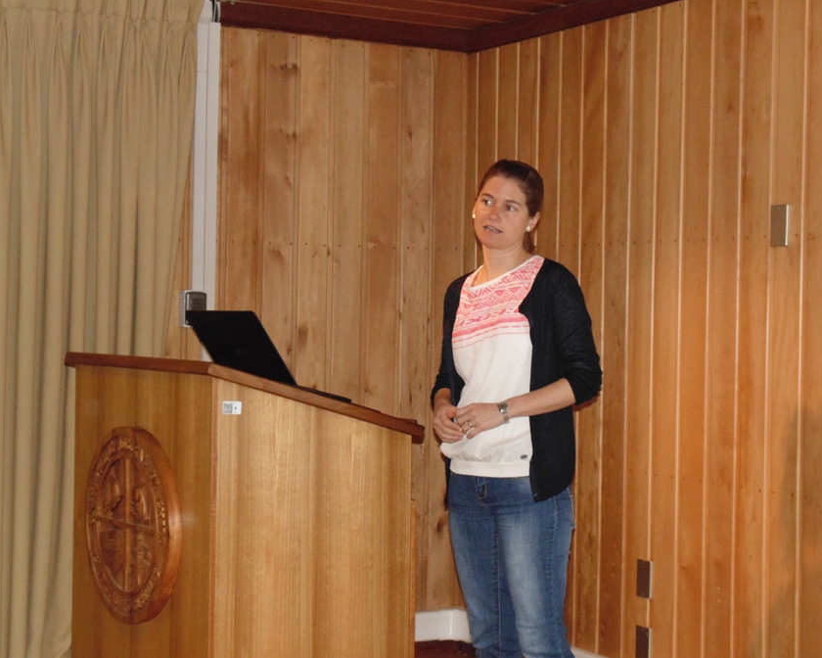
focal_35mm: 68
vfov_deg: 22.5
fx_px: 1654
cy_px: 329
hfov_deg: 27.9
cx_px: 430
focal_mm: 11.7
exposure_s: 1/60
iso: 400
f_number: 4.1
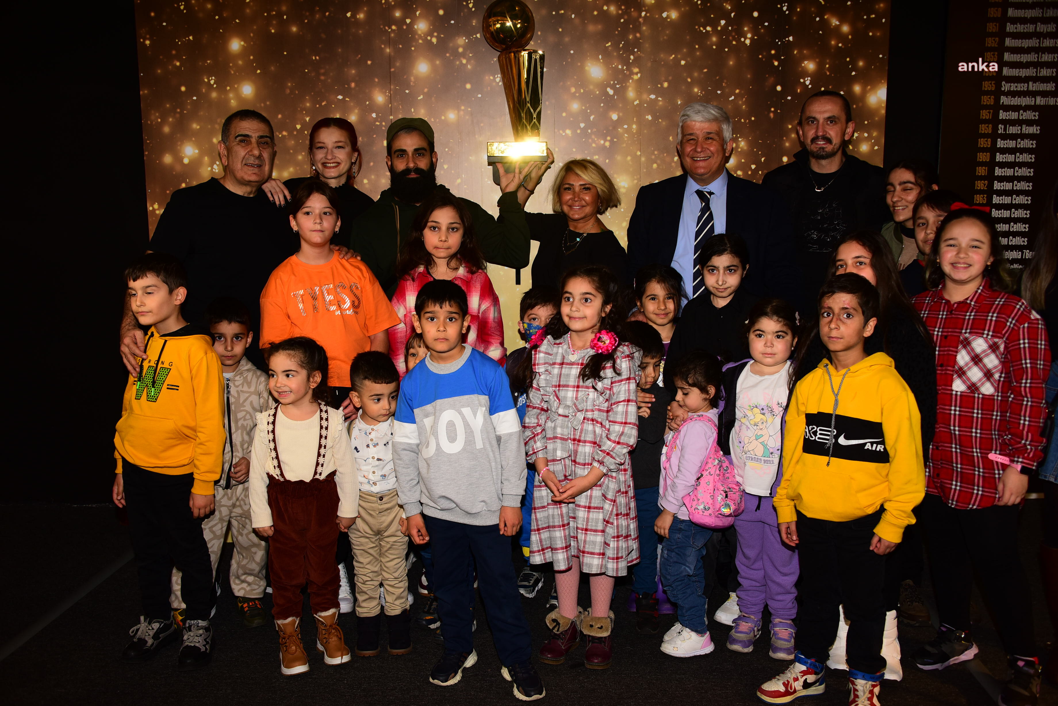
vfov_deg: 41.1
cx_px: 529
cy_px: 353
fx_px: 941
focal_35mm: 32
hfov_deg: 58.7
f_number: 5.6
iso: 400
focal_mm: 32
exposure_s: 1/60
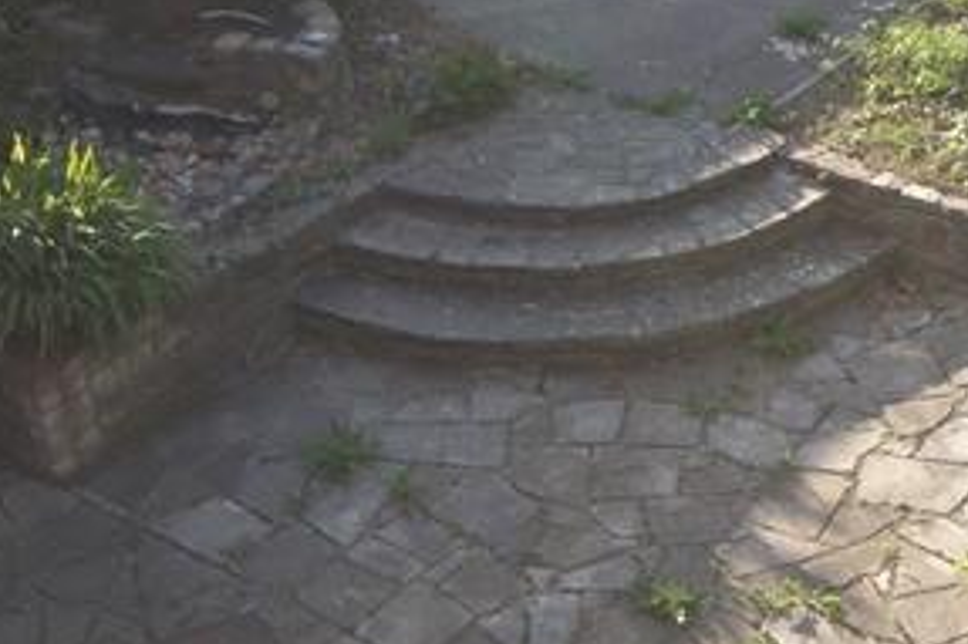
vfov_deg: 20.3
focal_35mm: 67
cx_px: 786
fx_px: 1800
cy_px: 320
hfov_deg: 29.4
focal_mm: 20
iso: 100
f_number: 5.6
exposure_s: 1/160
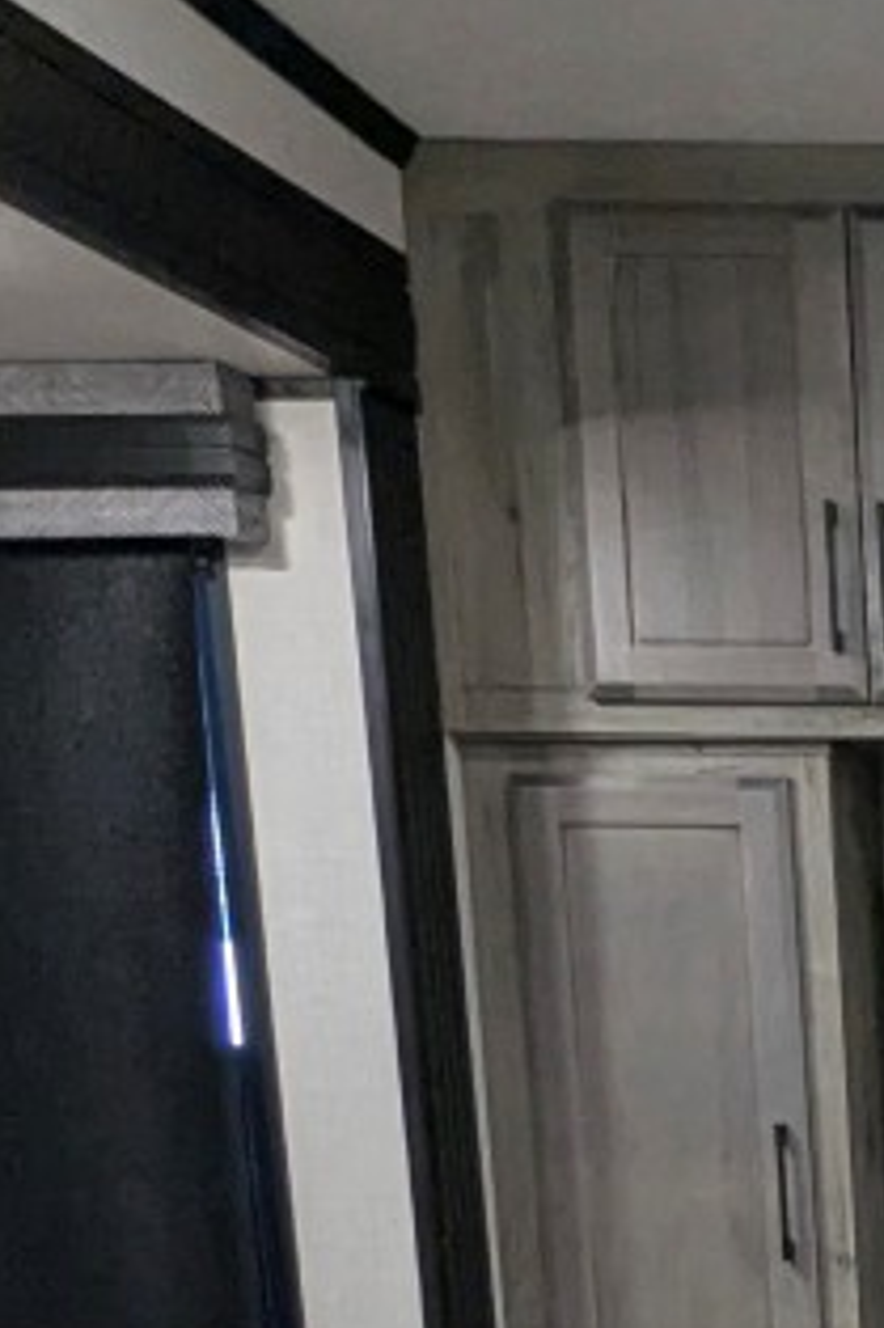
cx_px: 1656
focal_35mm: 74
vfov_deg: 24.5
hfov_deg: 15.5
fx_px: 2728
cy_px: 1645
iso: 228
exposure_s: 1/33.3
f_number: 2.2
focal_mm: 2.35
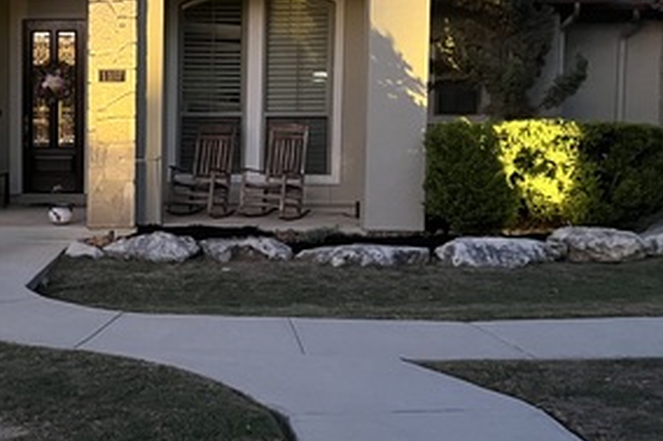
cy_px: 187
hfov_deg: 31.2
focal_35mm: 61
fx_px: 1123
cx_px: 54
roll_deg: -0.2
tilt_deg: -3.5
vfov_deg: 22.2
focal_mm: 5.7
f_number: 1.5
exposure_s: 1/30
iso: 640
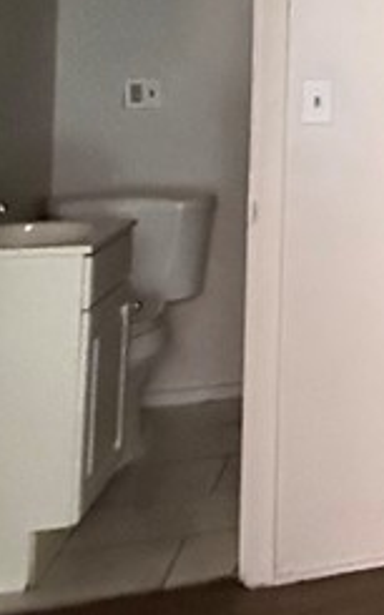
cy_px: 58
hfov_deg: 13.9
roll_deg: -1.6
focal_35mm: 62
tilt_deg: -0.5
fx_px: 1039
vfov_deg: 31.4
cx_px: 944
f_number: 2.2
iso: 1600
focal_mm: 2.22
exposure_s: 1/43
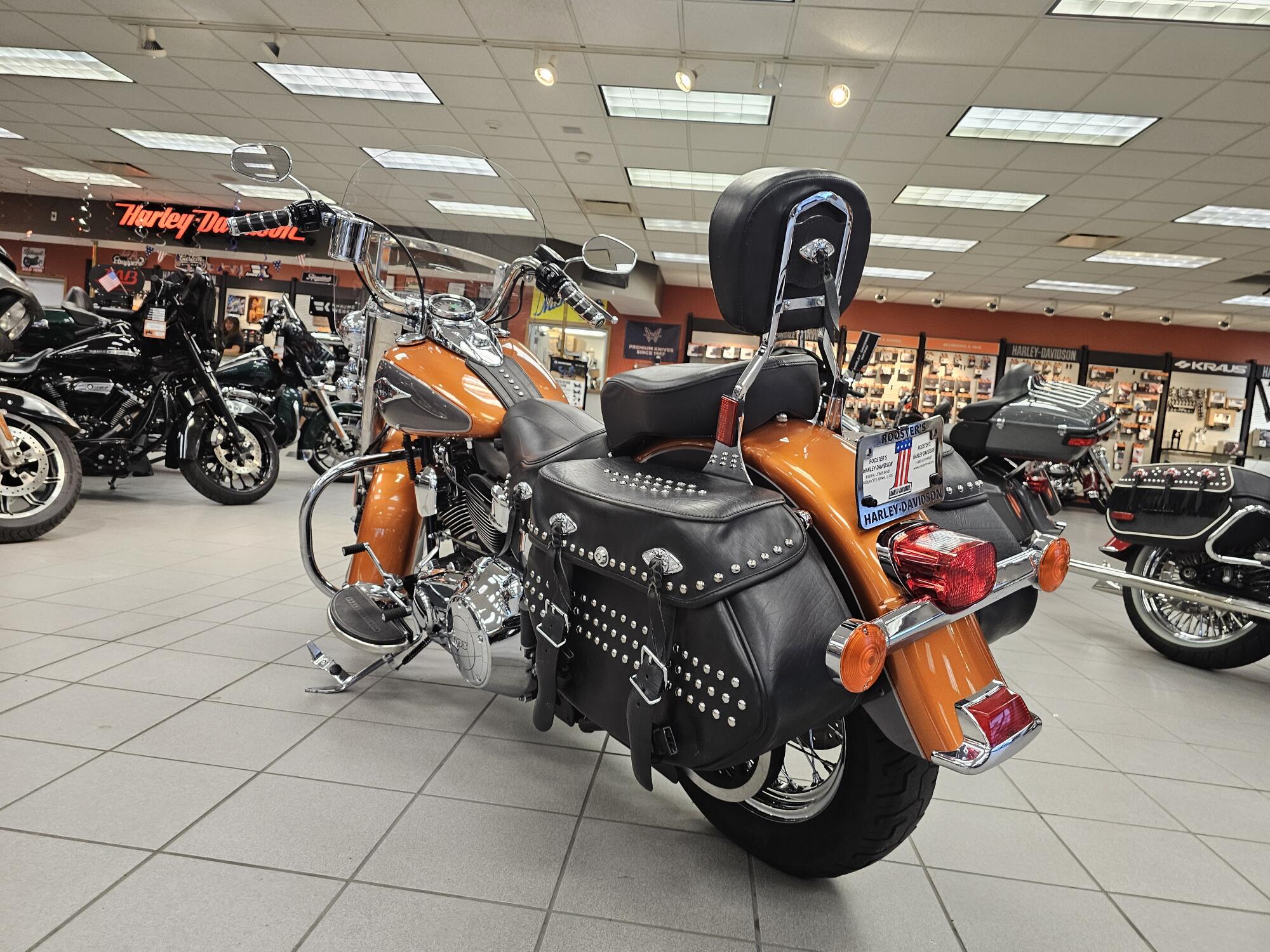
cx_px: 635
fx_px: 844
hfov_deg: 73.9
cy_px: 476
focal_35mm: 23
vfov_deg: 58.9
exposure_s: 1/120
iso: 250
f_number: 1.7
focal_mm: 6.3
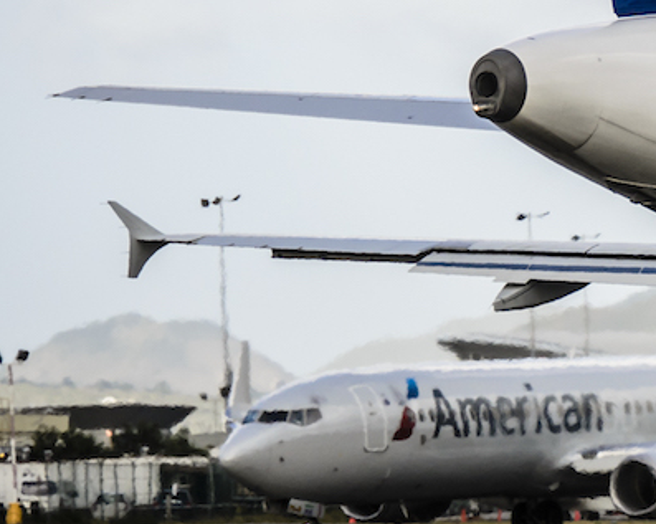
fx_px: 7846
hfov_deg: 4.8
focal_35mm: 404
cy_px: 182
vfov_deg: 3.8
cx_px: 876
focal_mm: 95
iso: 200
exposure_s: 1/1250
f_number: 6.3
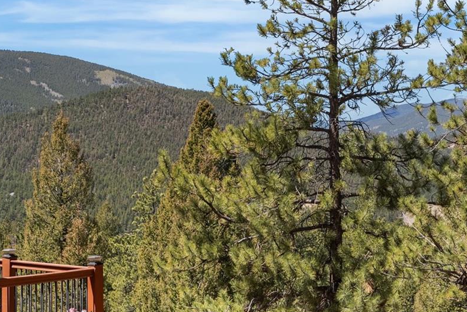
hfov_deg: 28.5
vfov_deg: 19.4
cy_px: 192
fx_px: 909
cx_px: 335
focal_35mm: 70
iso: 200
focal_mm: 34.5
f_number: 8
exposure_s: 1/250
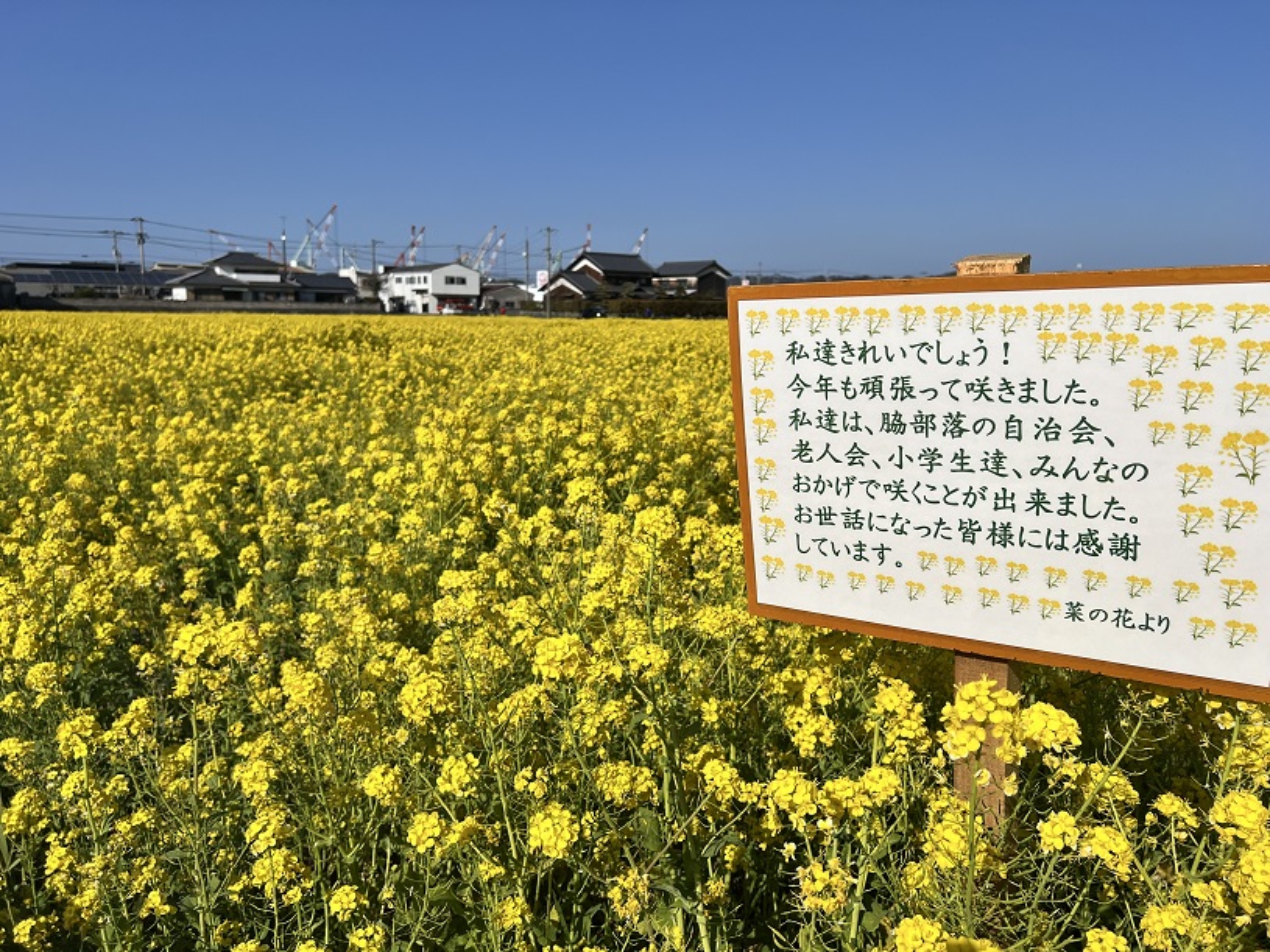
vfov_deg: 53.1
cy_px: 476
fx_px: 954
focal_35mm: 26
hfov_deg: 67.3
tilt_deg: -10.5
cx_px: 635
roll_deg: -1.3
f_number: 1.5
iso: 50
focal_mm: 5.7
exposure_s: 1/10309
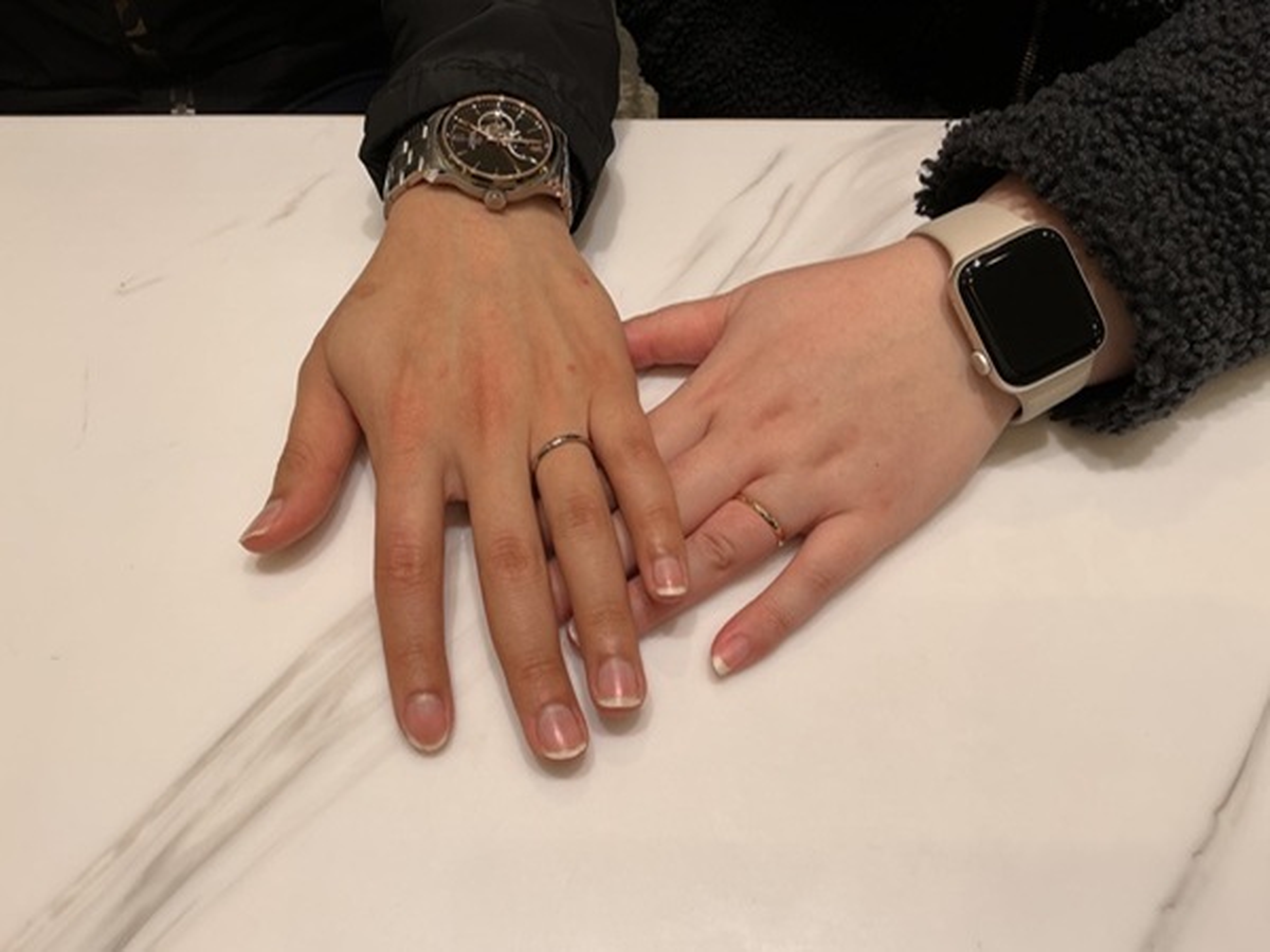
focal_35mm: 29
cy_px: 476
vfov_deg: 48.2
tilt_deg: -54.3
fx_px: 1064
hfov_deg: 61.7
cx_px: 635
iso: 20
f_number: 1.8
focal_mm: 3
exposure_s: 1/232
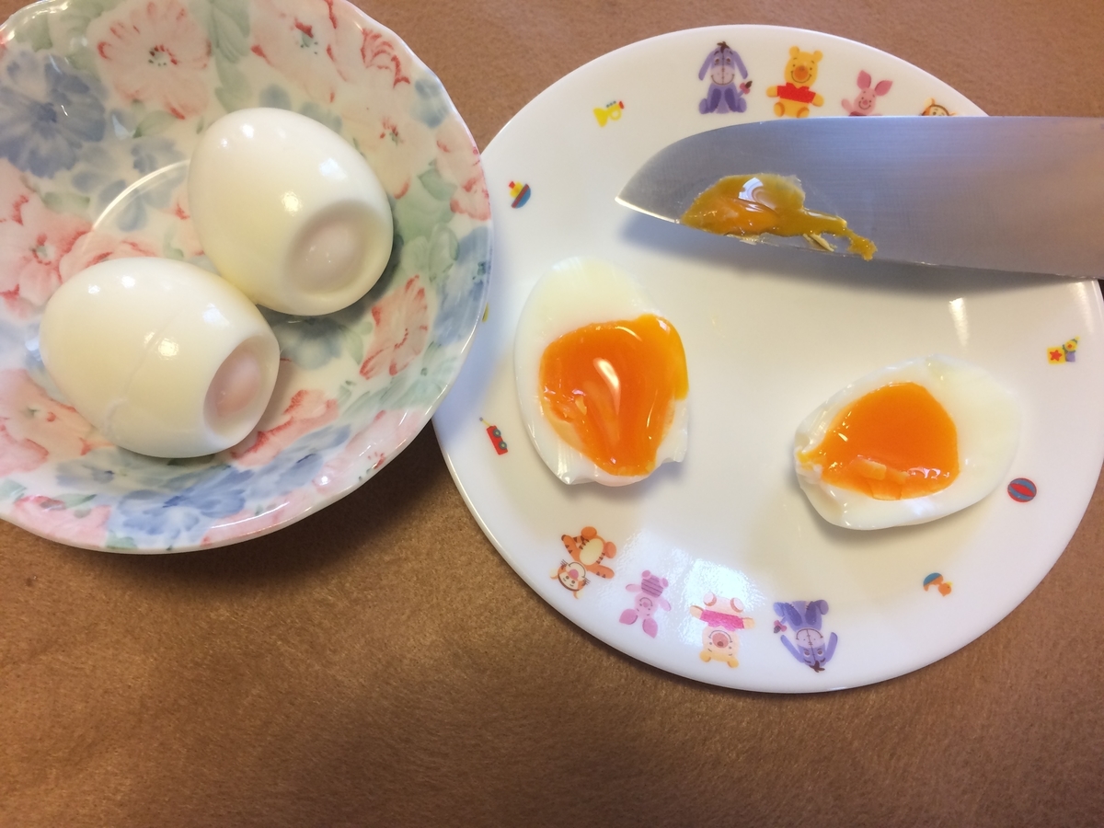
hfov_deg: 61.7
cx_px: 552
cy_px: 414
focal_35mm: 29
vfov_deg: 48.2
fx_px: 925
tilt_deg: -76.0
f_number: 2.2
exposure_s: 1/30
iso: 50
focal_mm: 4.15
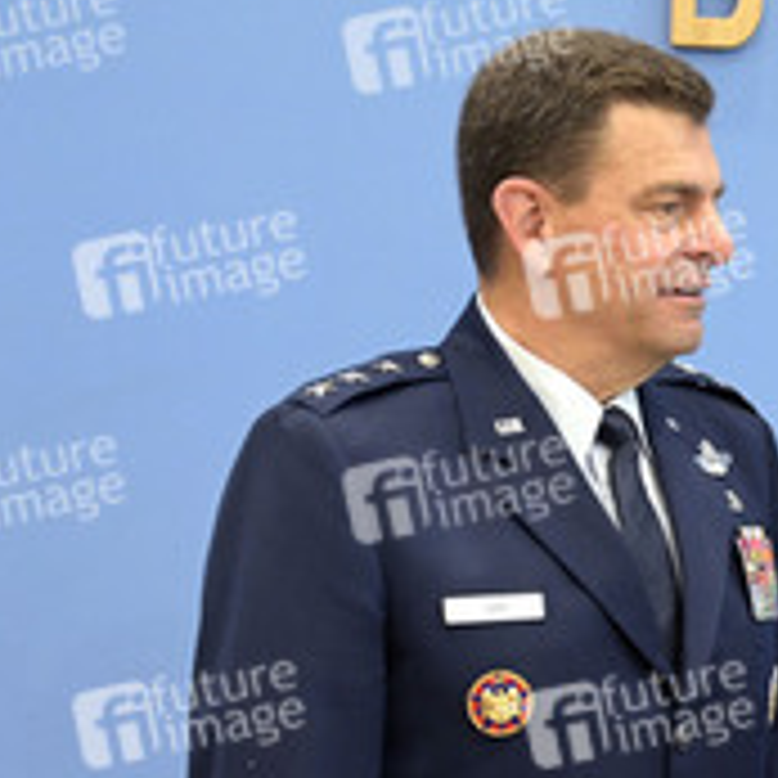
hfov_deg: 13.8
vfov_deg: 14.2
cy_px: 603
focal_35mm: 122
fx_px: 3102
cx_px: 969
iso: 5000
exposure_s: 1/400
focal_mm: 55
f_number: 5.6
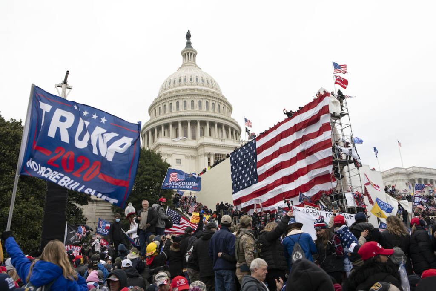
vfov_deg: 41.1
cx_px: 218
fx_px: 388
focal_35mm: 32
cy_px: 146
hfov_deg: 58.7
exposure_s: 1/400
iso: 1000
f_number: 8
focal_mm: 32
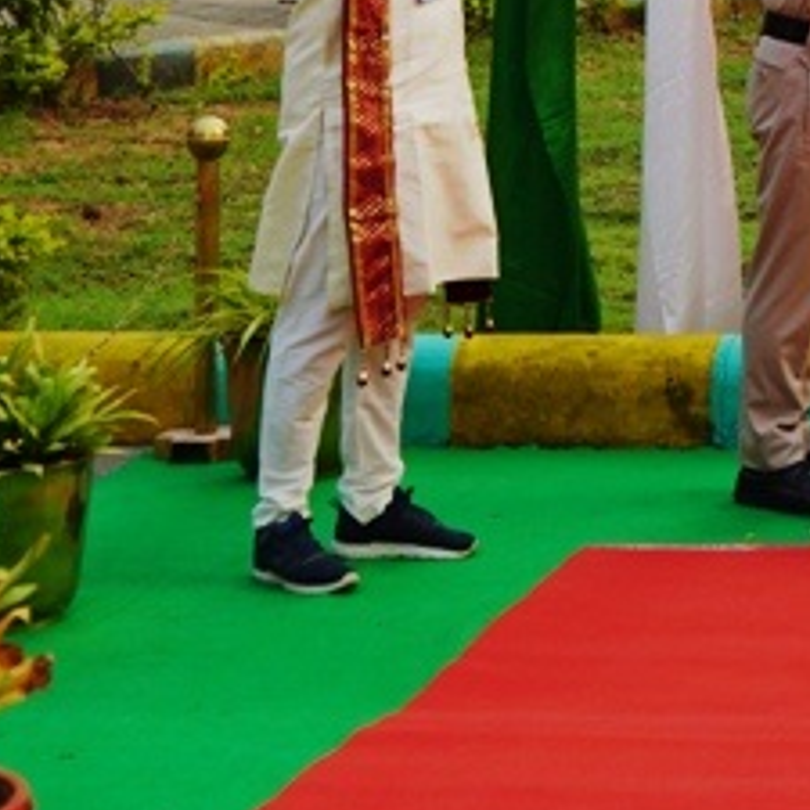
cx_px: 875
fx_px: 3547
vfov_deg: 11.8
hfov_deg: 12.8
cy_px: -770
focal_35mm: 134
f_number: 5
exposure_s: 1/160
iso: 100
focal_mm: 36
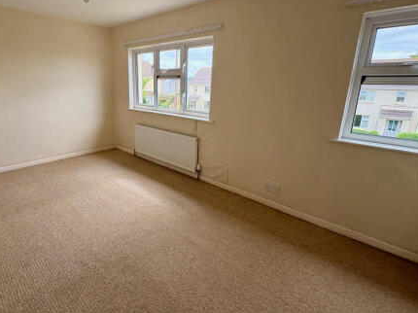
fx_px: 229
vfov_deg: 68.4
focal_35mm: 19
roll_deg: -1.6
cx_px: 177
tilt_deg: -14.5
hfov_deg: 84.1
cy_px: 139
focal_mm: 2.22
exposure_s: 1/195
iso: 64
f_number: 2.2
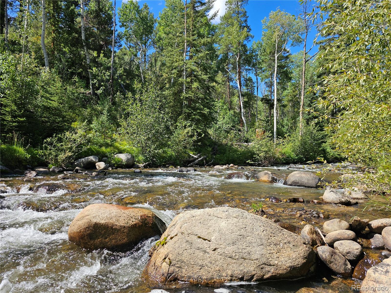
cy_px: 146
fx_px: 260
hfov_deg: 73.9
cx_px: 196
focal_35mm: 23
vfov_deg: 58.9
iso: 10
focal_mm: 6.3
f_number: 1.7
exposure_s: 1/407
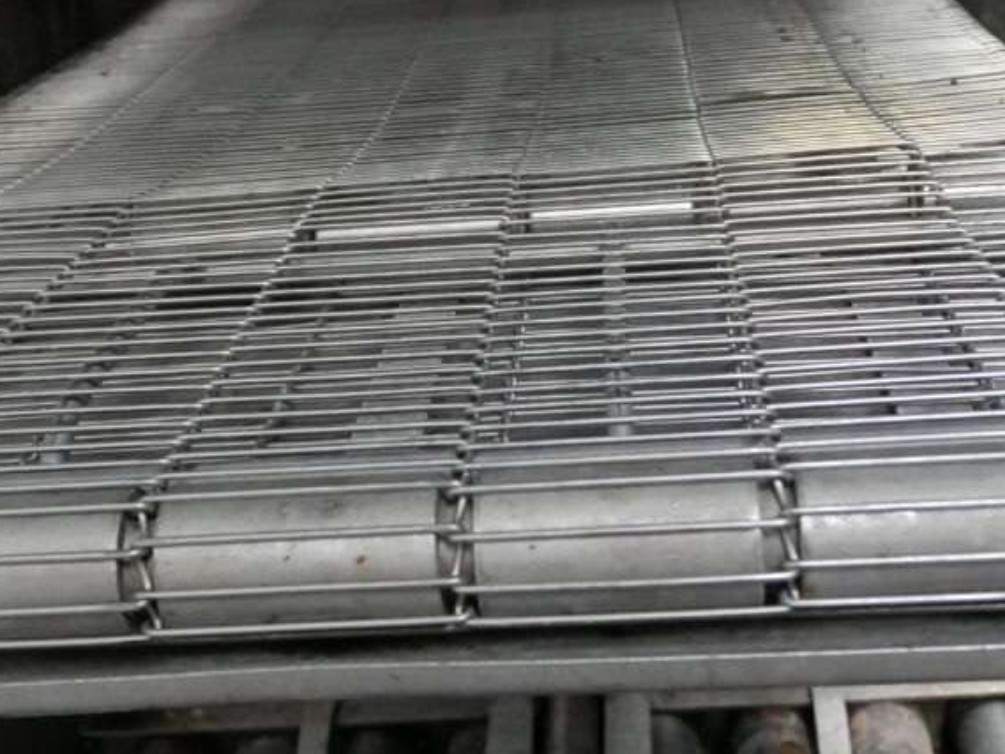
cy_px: 276
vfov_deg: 26.9
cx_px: 526
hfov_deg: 35.5
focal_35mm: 54
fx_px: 1568
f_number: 3.8
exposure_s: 1/60
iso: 2500
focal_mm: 15
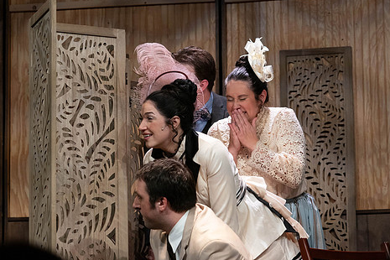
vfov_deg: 10.5
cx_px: 190
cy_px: 146
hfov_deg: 15.6
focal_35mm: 131
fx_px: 1419
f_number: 6.3
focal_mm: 105
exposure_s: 1/250
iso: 2500
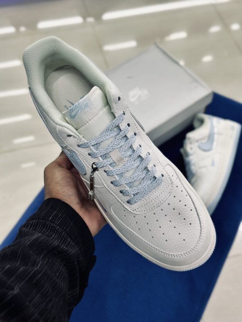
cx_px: 121
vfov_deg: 39.7
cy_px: 161
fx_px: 447
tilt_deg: -56.5
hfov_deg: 30.3
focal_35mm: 48
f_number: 1.78
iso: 64
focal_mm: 6.86
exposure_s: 1/130
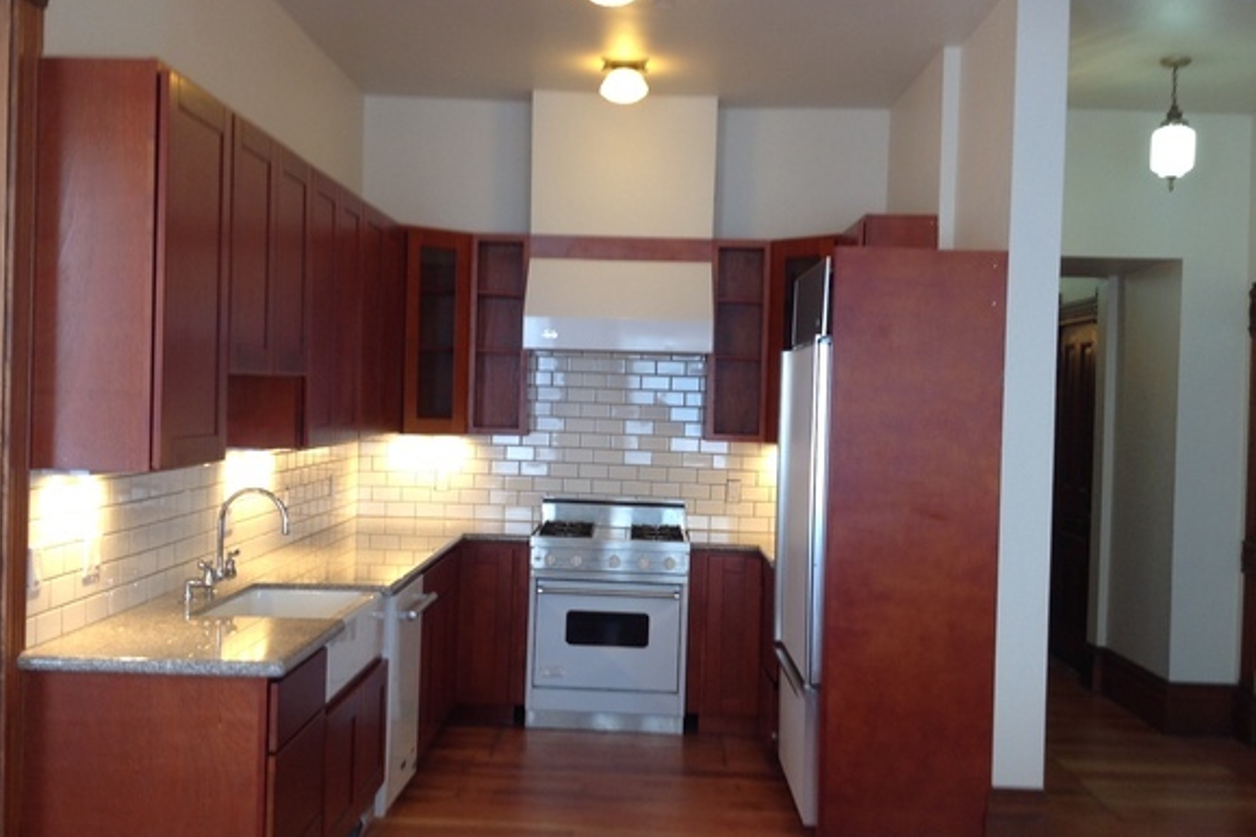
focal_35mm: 42
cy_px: 412
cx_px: 595
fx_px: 1465
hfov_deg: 46.4
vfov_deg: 31.9
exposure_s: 1/24
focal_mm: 4.28
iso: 64
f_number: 2.4
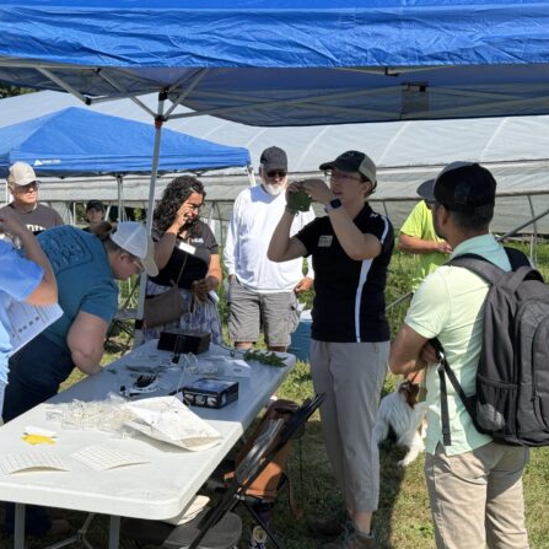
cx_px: 194
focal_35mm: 57
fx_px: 1023
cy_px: 275
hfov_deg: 29.9
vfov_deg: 30.0
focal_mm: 6.76
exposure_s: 1/5587
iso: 64
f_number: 1.78
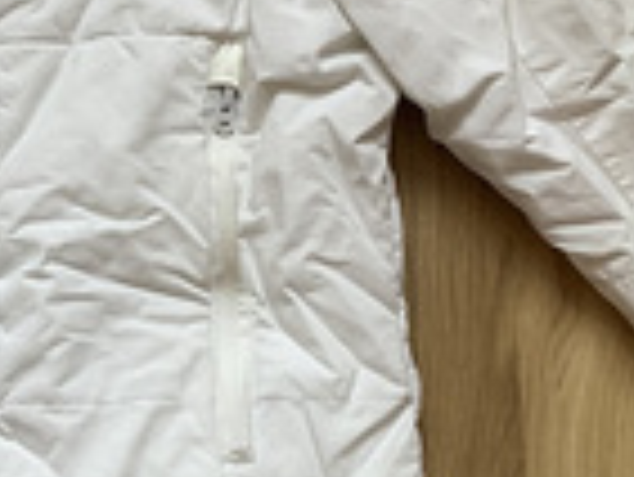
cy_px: 220
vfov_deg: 12.1
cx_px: -99
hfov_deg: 15.5
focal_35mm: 123
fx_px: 2255
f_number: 1.8
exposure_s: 1/122
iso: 50
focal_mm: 3
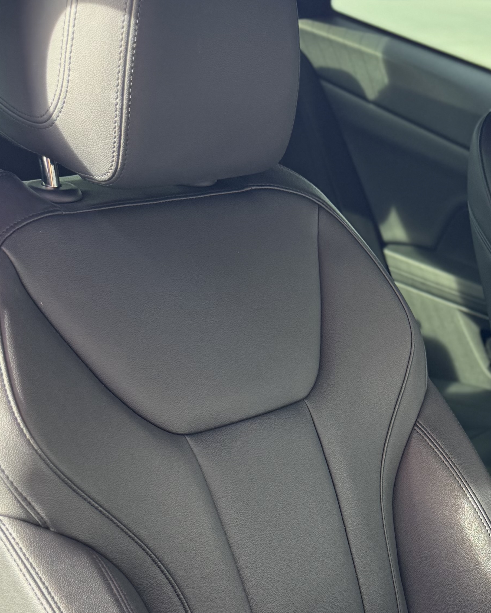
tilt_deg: -34.3
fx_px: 1072
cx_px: 473
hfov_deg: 24.8
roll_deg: -11.0
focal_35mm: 59
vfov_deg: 29.4
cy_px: 640
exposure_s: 1/121
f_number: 1.78
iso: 100
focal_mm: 6.76
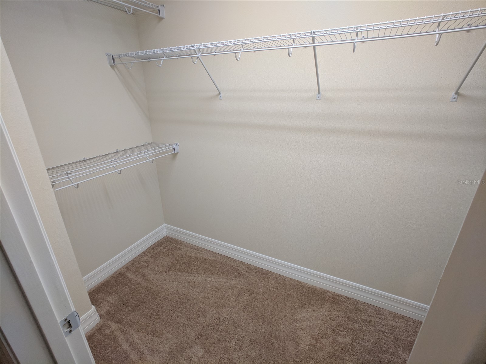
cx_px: 243
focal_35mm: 26
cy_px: 182
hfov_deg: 67.3
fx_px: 365
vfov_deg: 53.1
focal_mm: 4.67
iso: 261
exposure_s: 1/120
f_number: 2
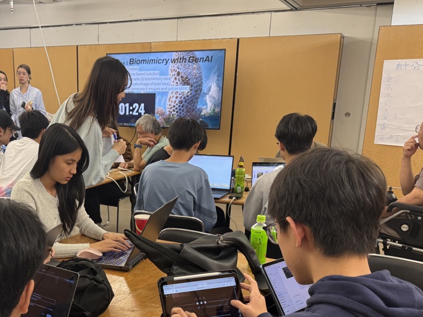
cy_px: 244
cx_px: 107
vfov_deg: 33.5
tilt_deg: -16.0
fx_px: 513
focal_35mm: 42
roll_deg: -0.5
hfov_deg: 43.4
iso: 125
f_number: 1.78
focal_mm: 6.76
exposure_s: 1/50
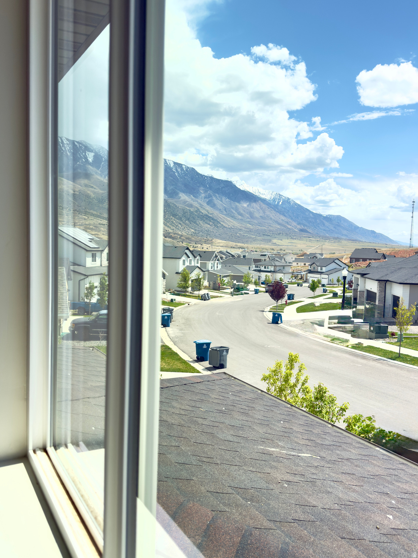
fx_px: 483
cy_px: 279
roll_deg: -1.8
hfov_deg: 46.8
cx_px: 209
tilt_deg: -3.3
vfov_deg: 60.0
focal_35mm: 30
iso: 64
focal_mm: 6.76
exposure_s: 1/4292
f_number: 1.78
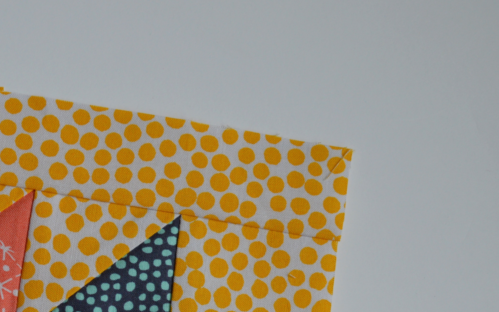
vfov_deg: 17.5
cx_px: 66
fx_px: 979
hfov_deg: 27.7
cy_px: 334
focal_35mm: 72
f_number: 5.6
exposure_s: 1/125
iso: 200
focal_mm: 22
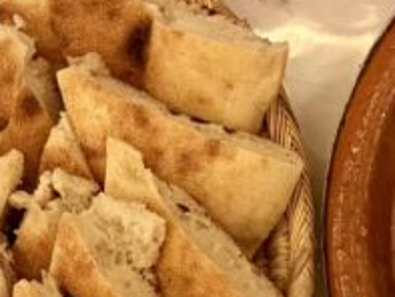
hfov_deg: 16.1
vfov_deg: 12.1
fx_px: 1393
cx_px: 245
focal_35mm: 122
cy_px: 275
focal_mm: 6.76
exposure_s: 1/33
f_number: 1.78
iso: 800
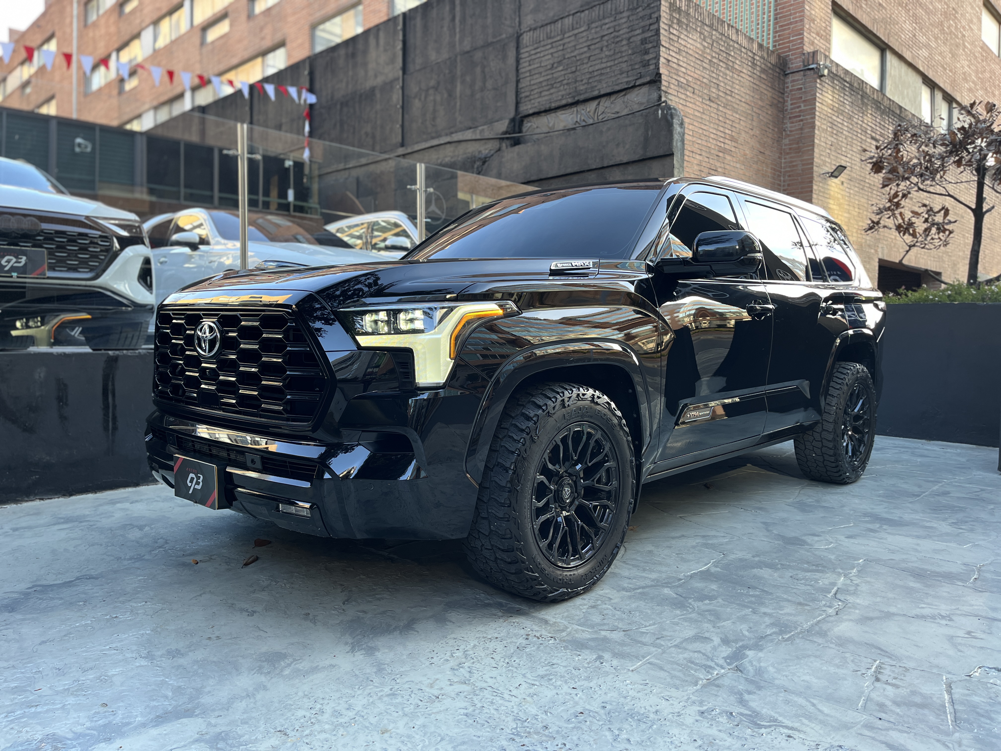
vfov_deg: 53.1
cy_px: 376
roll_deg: -0.5
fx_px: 752
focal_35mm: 26
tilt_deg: -3.4
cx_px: 500
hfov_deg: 67.3
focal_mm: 5.1
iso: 80
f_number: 1.6
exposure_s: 1/122
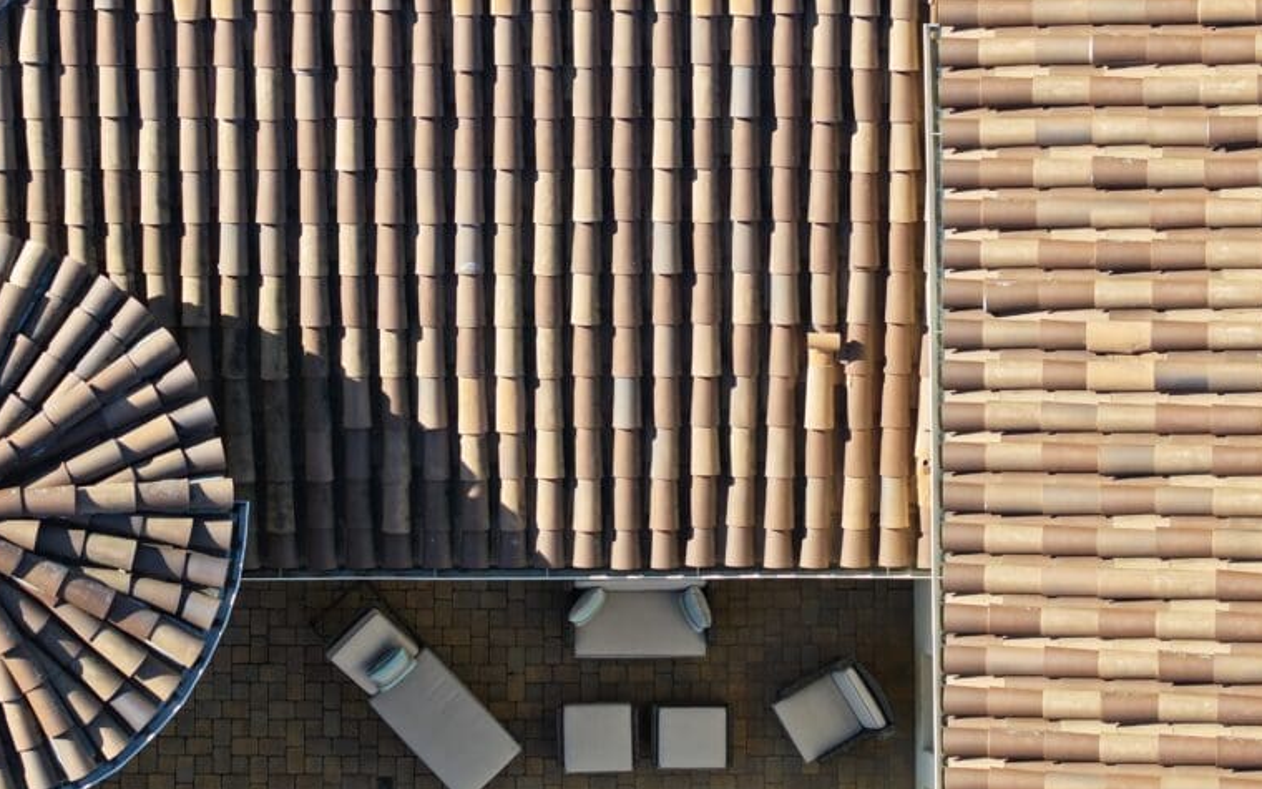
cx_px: 458
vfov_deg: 13.0
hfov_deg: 20.7
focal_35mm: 100
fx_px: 3439
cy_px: 183
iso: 100
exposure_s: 1/500
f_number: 2.8
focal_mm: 19.35
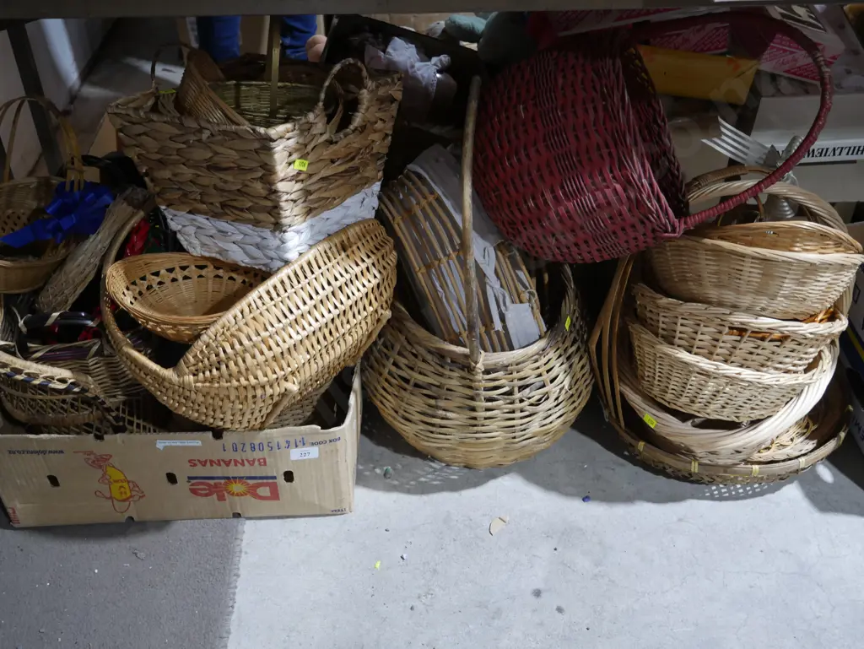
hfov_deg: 49.0
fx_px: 949
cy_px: 324
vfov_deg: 37.8
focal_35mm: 38
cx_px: 432
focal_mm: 19
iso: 800
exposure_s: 1/60
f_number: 4.1
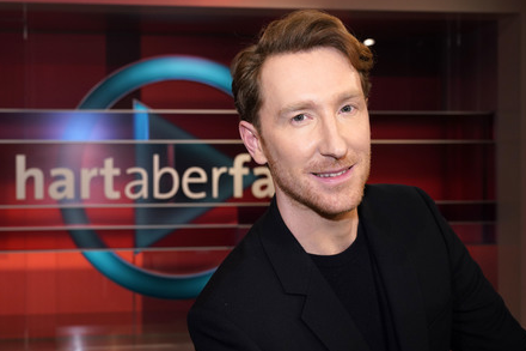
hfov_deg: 48.5
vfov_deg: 33.4
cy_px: 175
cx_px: 265
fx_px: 584
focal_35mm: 40
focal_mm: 39
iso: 1600
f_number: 5.6
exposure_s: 1/125
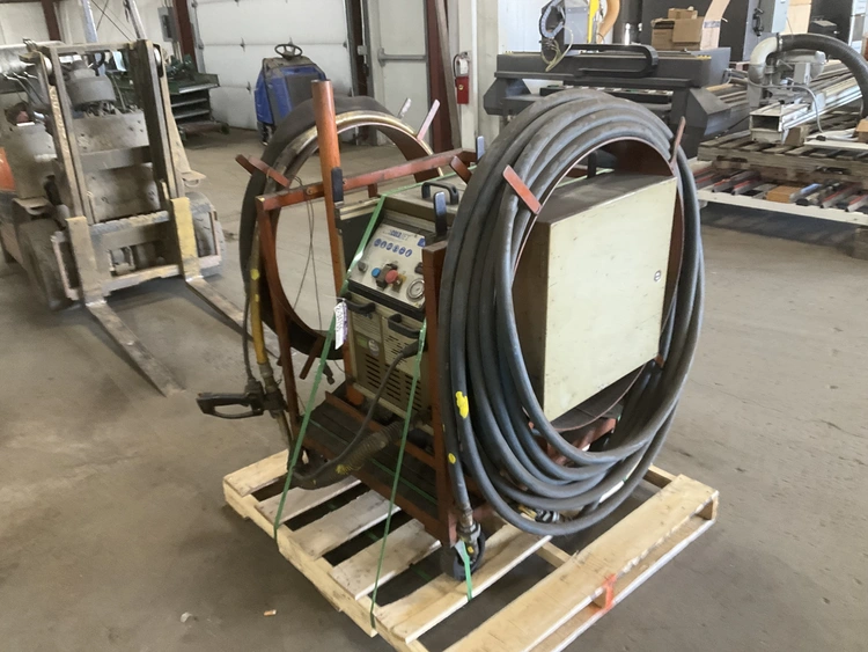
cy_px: 326
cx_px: 434
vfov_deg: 48.3
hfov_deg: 61.6
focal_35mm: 29
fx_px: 727
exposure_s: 1/60
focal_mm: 3
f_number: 1.8
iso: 250
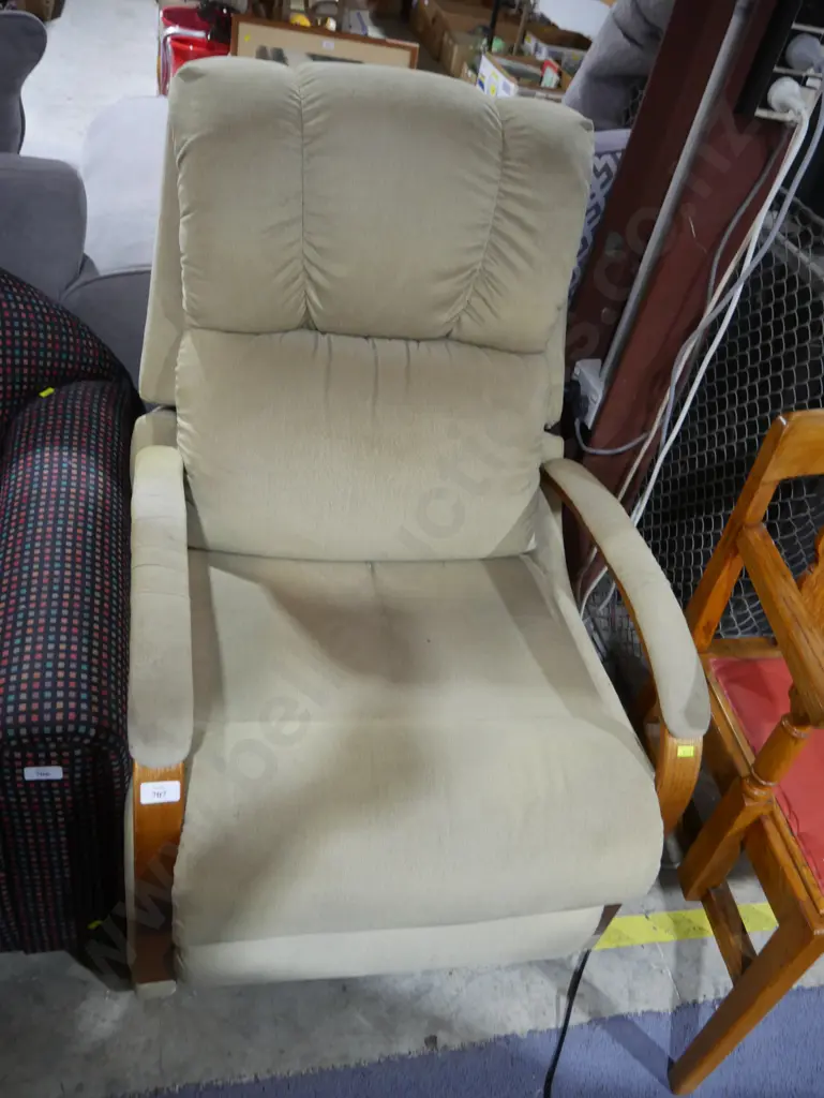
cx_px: 412
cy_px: 549
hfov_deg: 49.8
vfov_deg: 63.4
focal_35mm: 28
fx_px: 888
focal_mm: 14
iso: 640
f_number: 3.5
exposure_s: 1/60
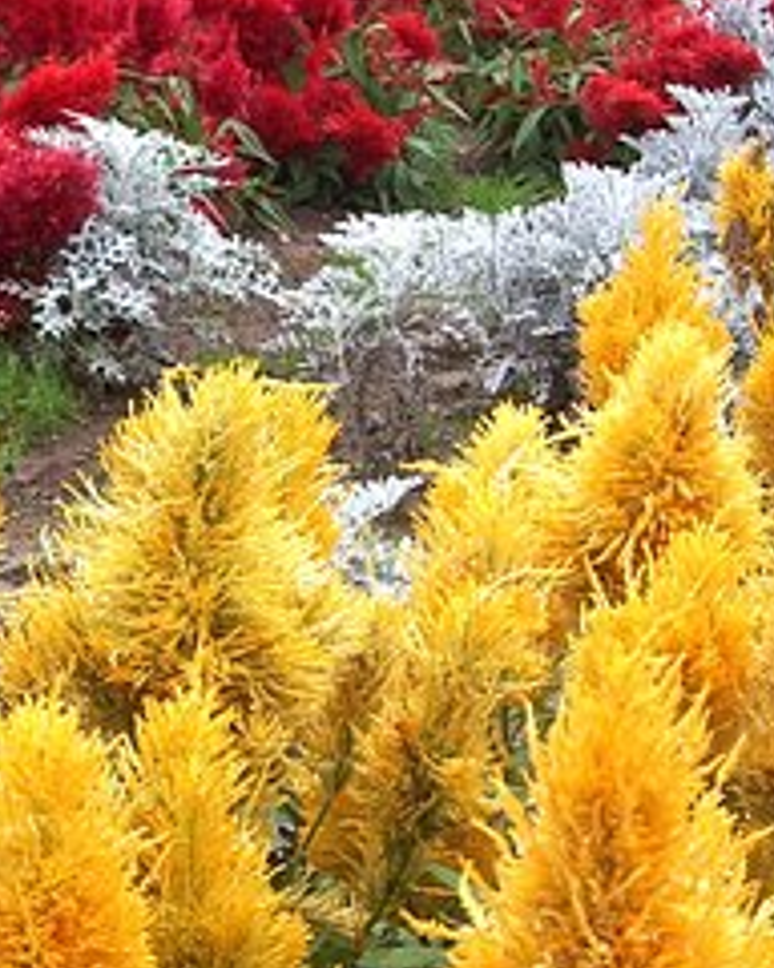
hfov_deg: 12.0
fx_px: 3694
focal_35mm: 129
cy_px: 472
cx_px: 355
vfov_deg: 14.9
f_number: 3.5
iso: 50
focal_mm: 10.2
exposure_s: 1/125
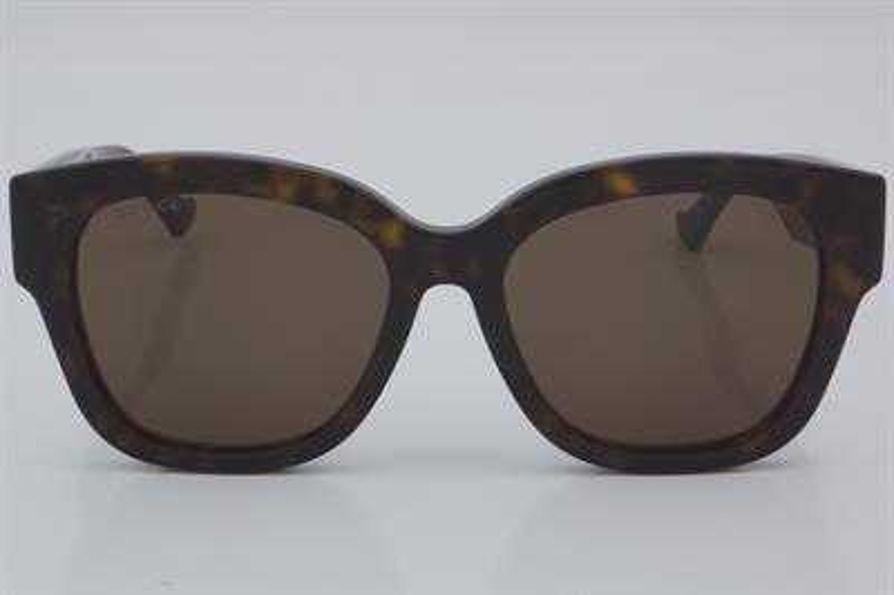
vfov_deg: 16.5
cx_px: 447
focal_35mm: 82
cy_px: 298
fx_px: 2047
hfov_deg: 24.6
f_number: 32
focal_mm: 55
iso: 100
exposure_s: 1/4
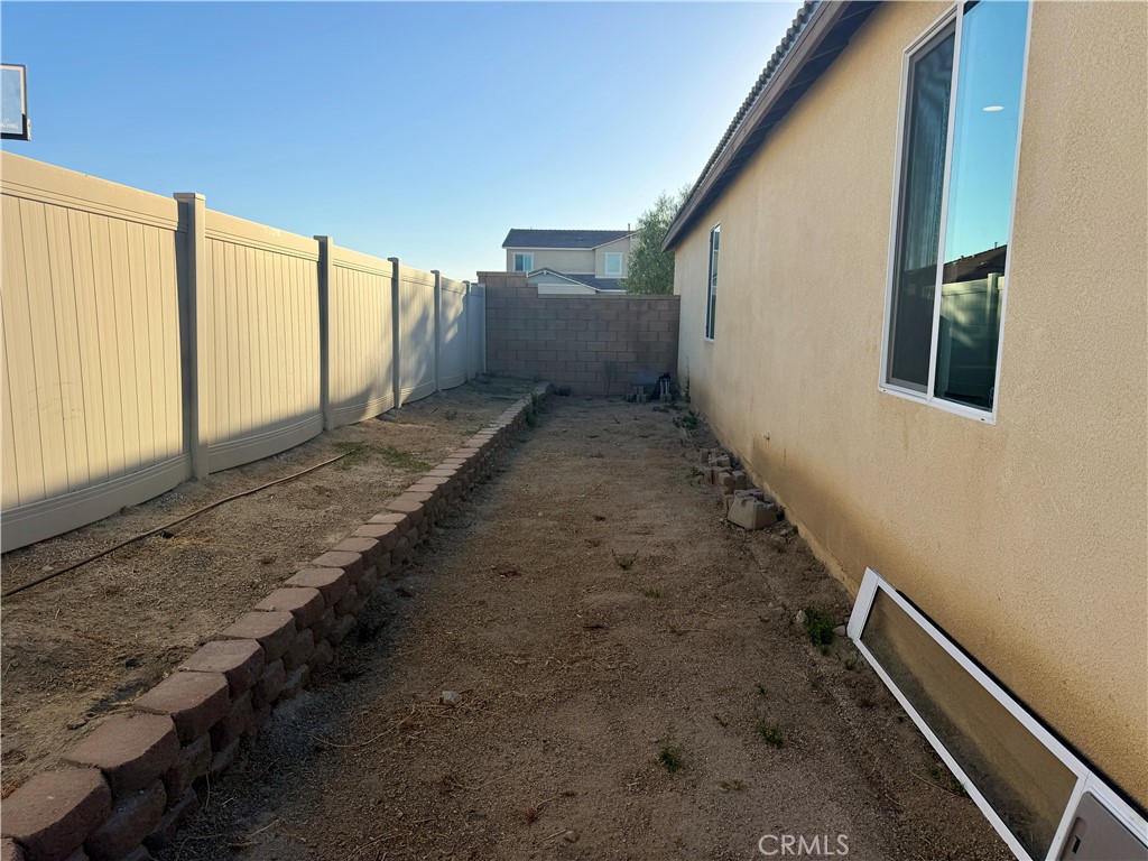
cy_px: 430
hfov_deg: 71.6
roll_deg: -3.3
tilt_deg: -9.5
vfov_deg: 56.8
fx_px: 796
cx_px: 574
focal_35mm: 24
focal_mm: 6.76
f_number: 1.78
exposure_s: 1/3145
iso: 80
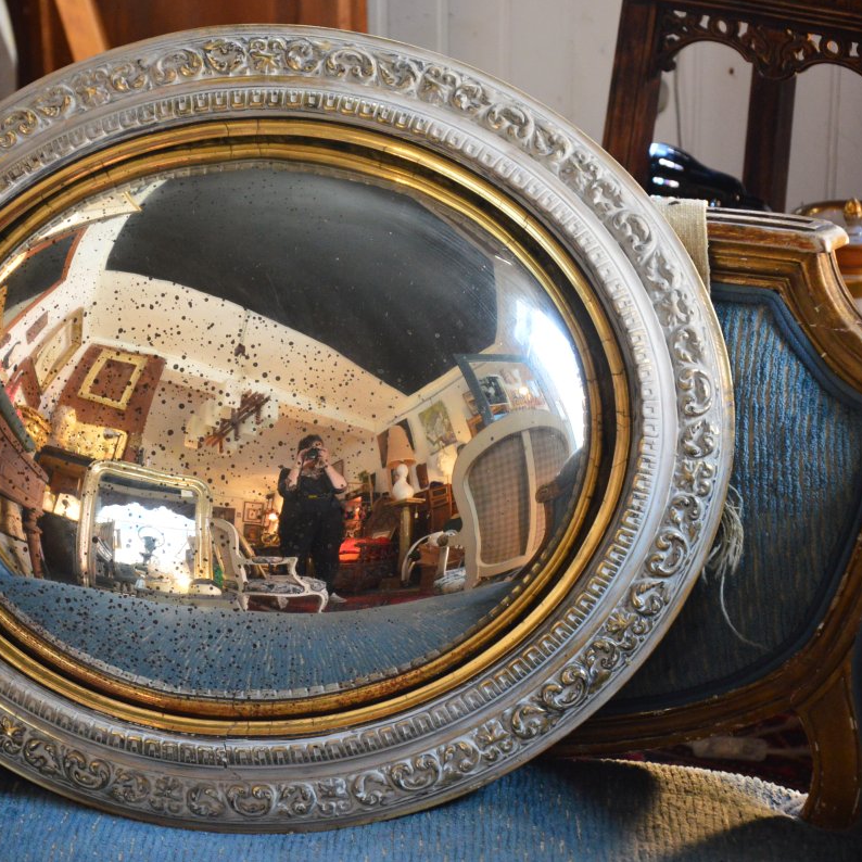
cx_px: 226
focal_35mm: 127
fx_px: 3578
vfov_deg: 13.7
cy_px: 431
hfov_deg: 13.7
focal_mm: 66
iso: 1600
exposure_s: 1/40
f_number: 5.3
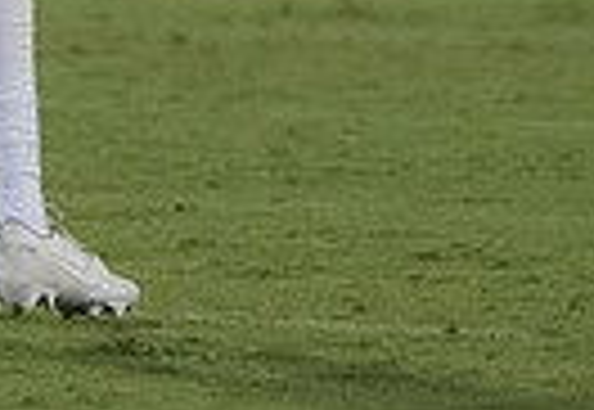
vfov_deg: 0.8
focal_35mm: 1778
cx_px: -203
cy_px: -471
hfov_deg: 1.1
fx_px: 29646
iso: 8000
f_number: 5.6
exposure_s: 1/1000
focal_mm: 348
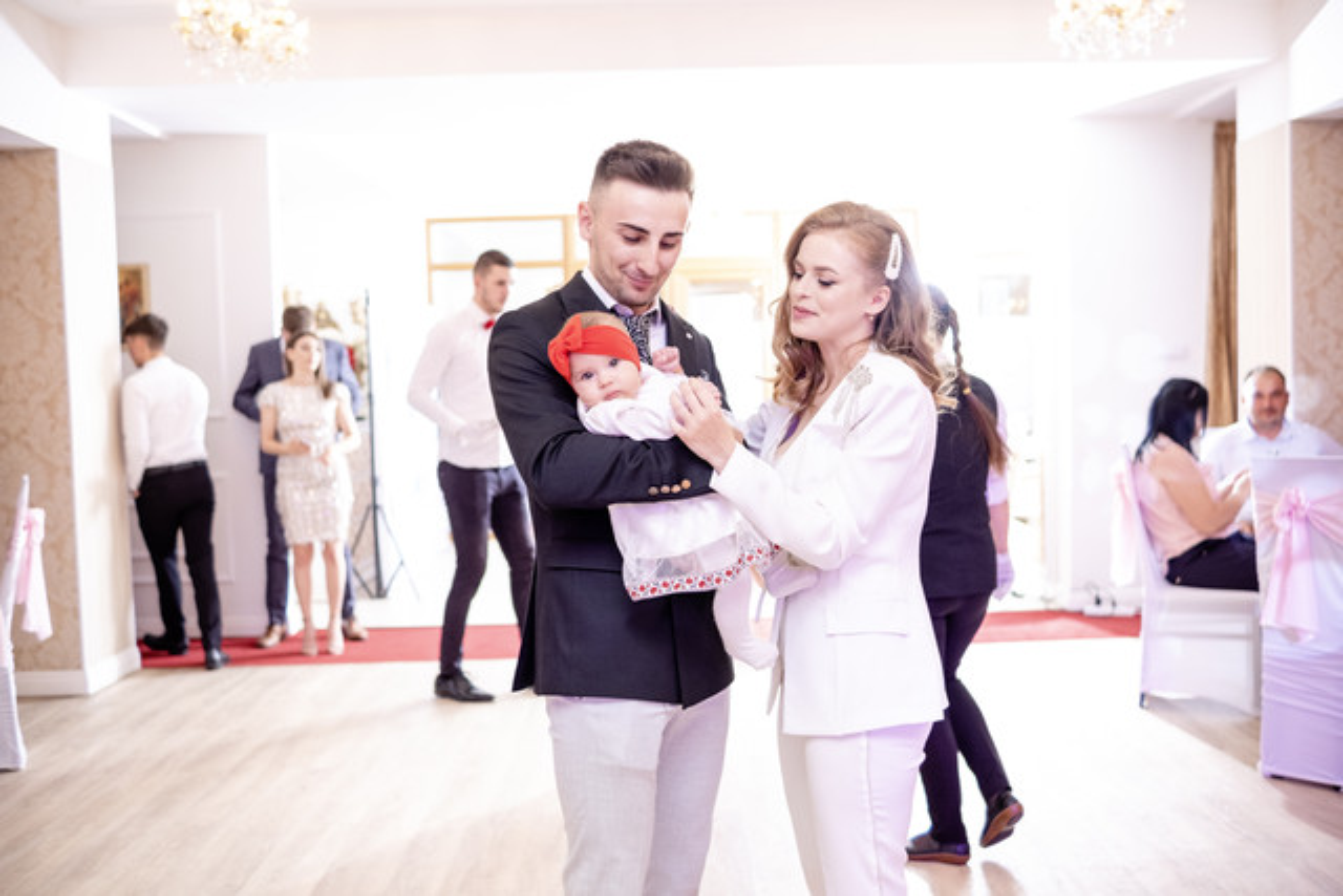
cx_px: 672
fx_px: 1306
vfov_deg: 37.9
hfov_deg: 54.4
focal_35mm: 35
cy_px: 448
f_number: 2
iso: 640
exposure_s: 1/200
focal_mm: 23
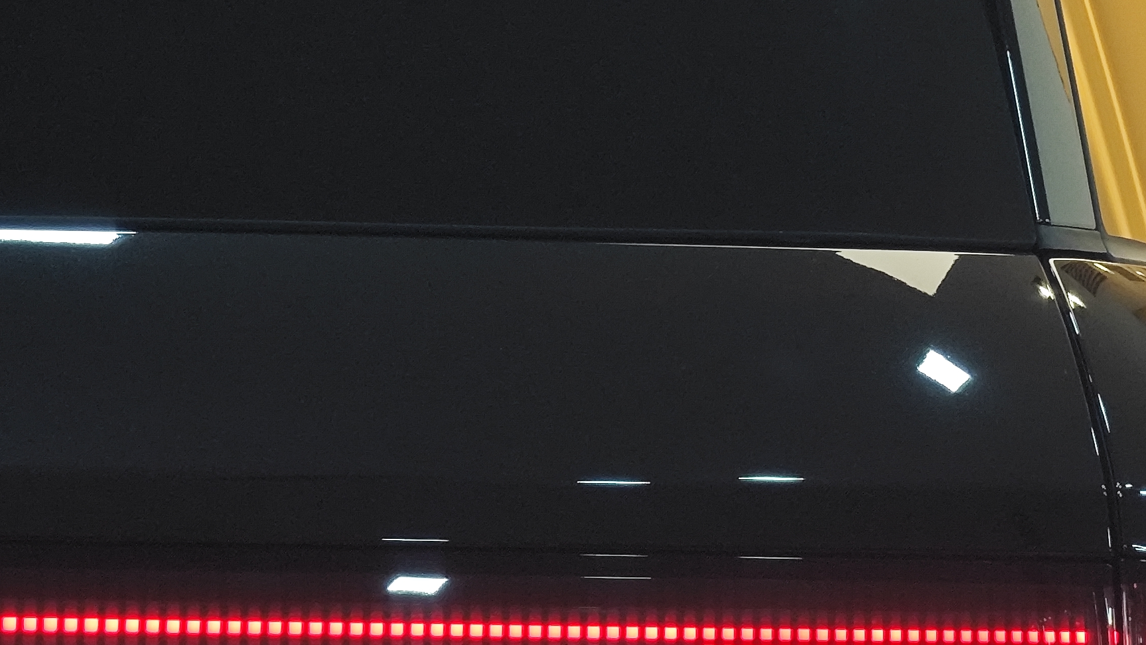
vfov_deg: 3.9
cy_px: 531
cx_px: 989
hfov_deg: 6.9
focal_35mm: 310
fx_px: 9421
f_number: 3
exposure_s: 1/98.9
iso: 250
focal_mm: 19.4
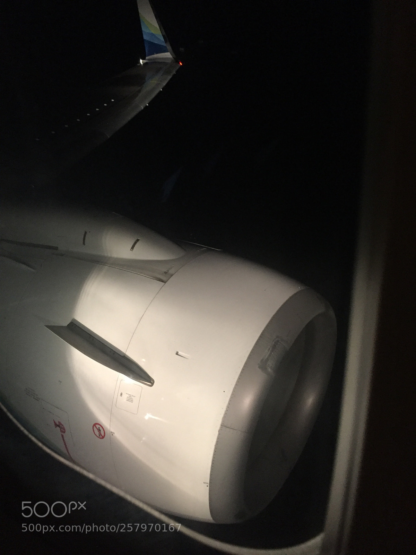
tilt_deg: -20.9
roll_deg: -0.6
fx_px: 465
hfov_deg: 48.2
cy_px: 278
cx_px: 208
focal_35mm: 29
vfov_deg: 61.7
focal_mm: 4.15
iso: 250
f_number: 2.2
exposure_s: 1/20
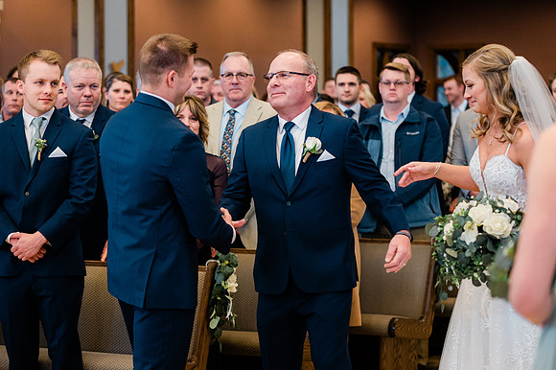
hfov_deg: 21.2
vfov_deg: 14.2
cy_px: 212
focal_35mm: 96
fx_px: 1484
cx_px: 263
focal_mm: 80
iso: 1600
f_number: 2.8
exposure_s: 1/250
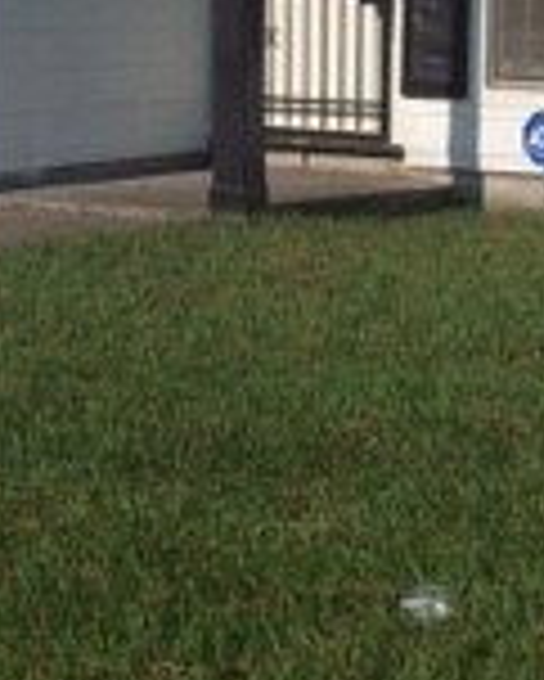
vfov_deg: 15.9
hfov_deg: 12.4
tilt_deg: -5.3
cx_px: 737
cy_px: 176
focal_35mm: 120
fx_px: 2413
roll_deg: -2.4
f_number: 2.2
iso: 40
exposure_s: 1/5882
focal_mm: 4.15
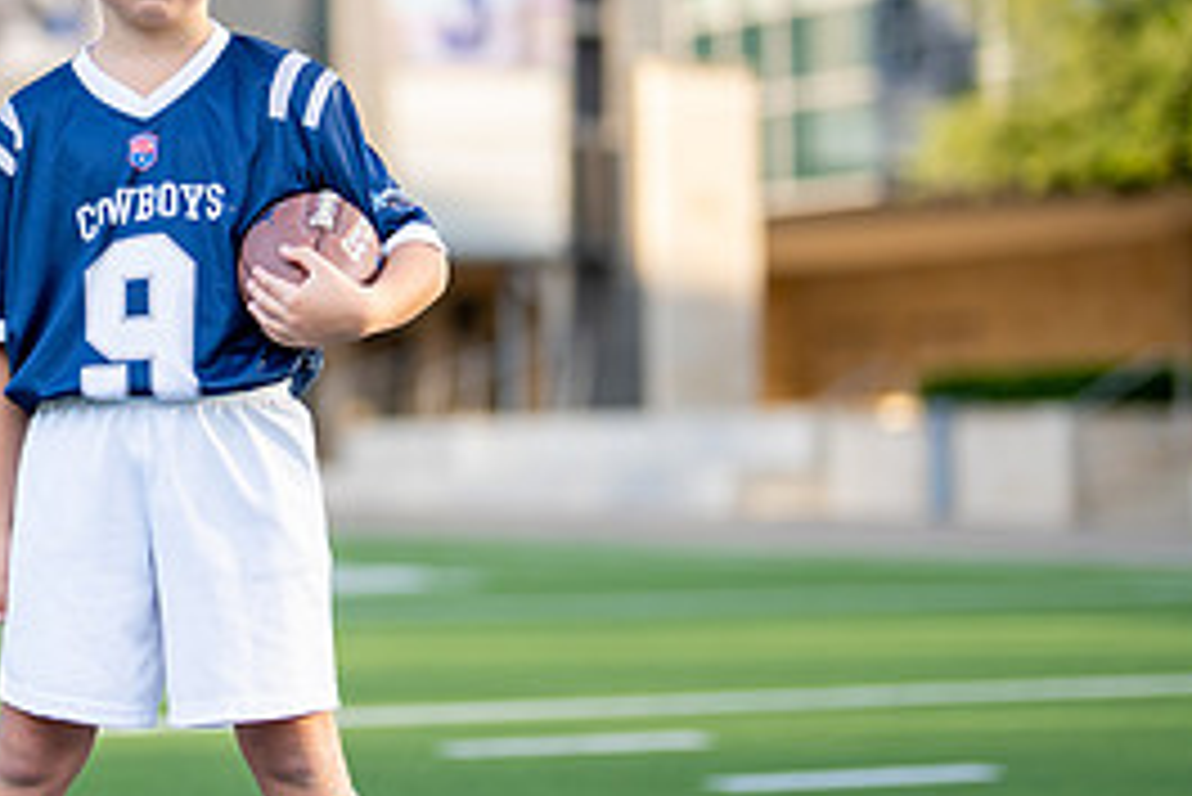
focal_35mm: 121
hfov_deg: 16.7
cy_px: 264
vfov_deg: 11.3
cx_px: 190
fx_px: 4008
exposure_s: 1/2000
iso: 100
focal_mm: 50
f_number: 1.2
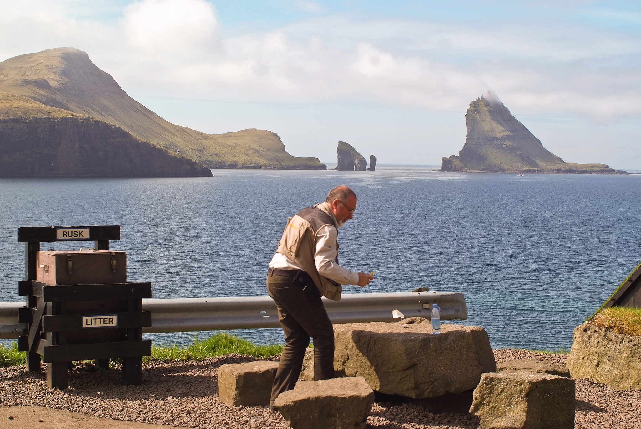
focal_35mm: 53
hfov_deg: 37.5
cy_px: 214
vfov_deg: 25.6
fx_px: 945
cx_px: 320
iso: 100
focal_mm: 35
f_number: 8
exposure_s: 1/250
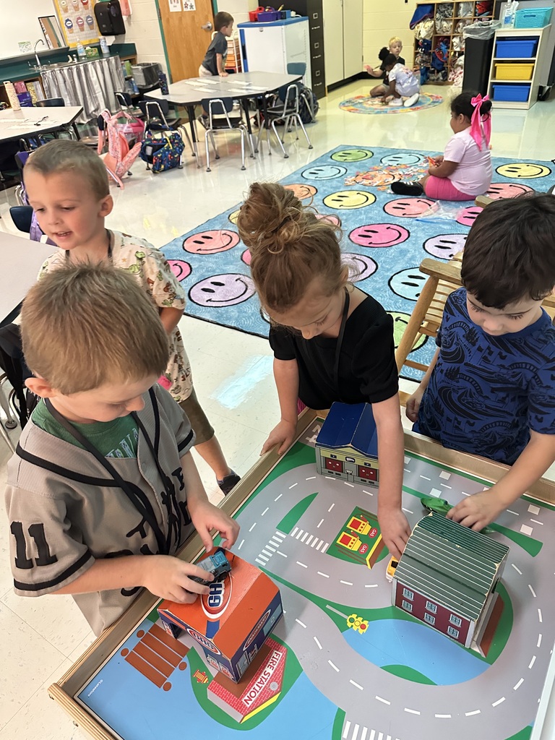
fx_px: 513
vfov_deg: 71.6
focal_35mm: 24
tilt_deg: -36.2
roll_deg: +5.7
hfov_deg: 56.8
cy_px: 370
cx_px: 278
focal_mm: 6.86
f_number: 1.78
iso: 640
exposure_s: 1/60
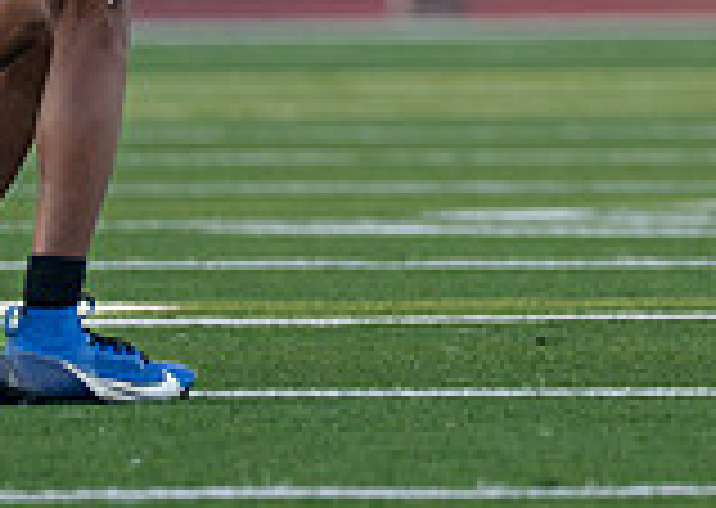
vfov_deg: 1.2
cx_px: 964
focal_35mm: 1230
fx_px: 24970
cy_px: -373
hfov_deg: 1.6
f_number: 2.8
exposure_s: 1/2500
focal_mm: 200
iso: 800
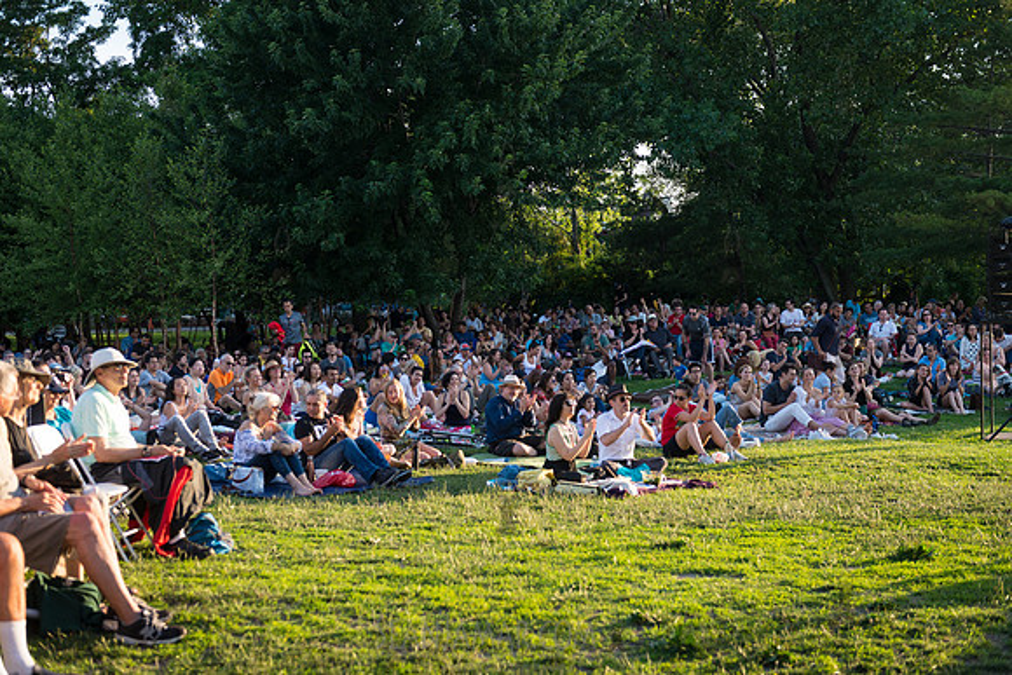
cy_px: 338
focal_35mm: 48
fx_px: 1350
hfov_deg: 41.1
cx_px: 506
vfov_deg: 28.1
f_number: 3.5
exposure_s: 1/1000
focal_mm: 48
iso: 500
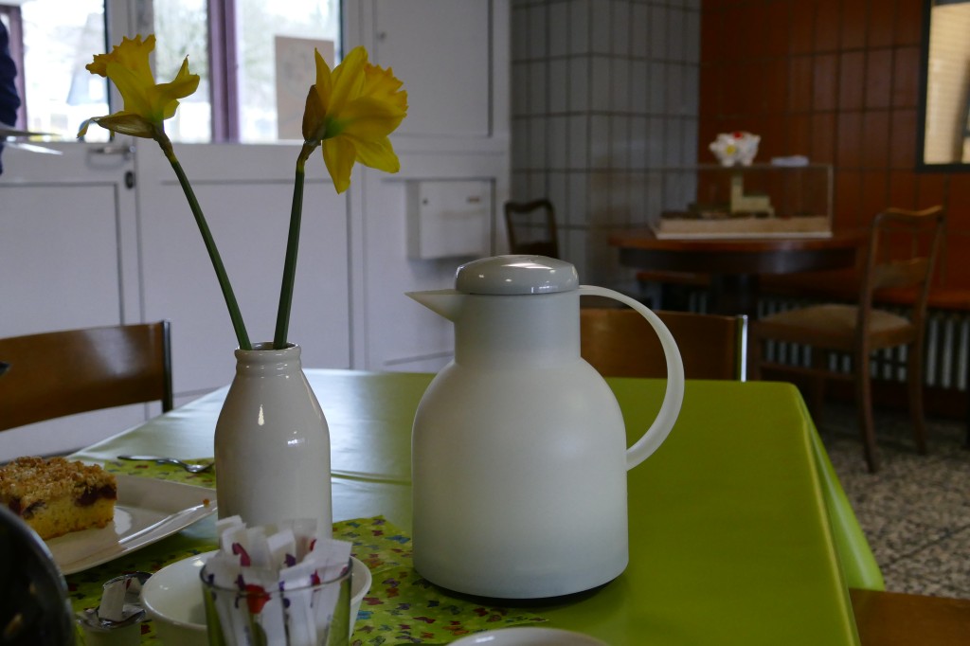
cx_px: 485
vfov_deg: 32.6
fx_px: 1104
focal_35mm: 41
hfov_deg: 47.4
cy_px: 323
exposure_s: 1/320
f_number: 3.2
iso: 1000
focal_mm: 15.02
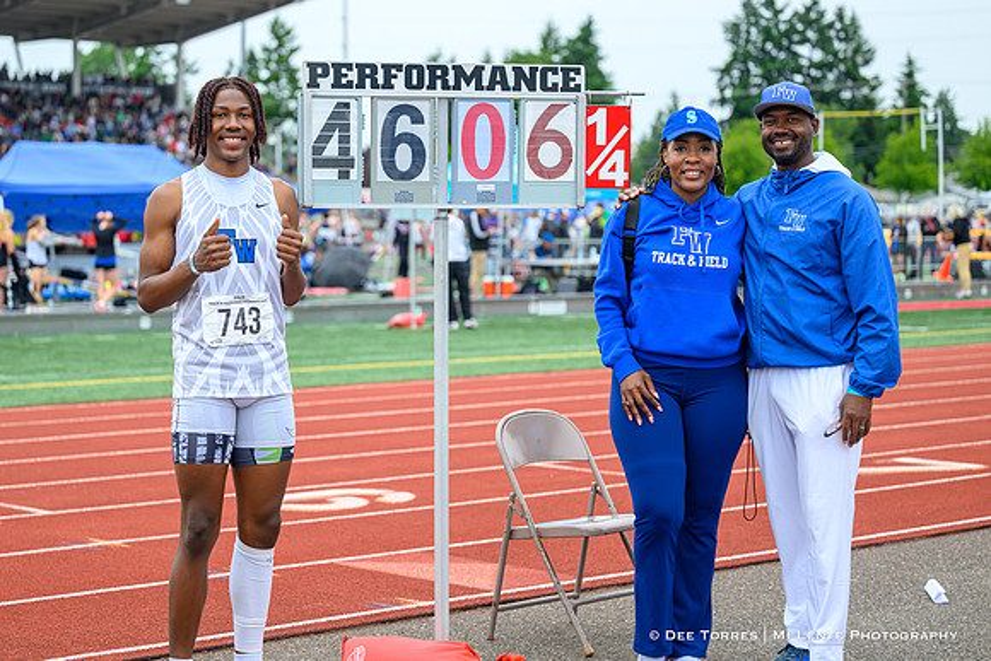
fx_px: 2185
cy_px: 290
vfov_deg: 17.2
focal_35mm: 79
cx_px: 432
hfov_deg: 25.5
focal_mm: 70
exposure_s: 1/2500
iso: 560
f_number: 2.8
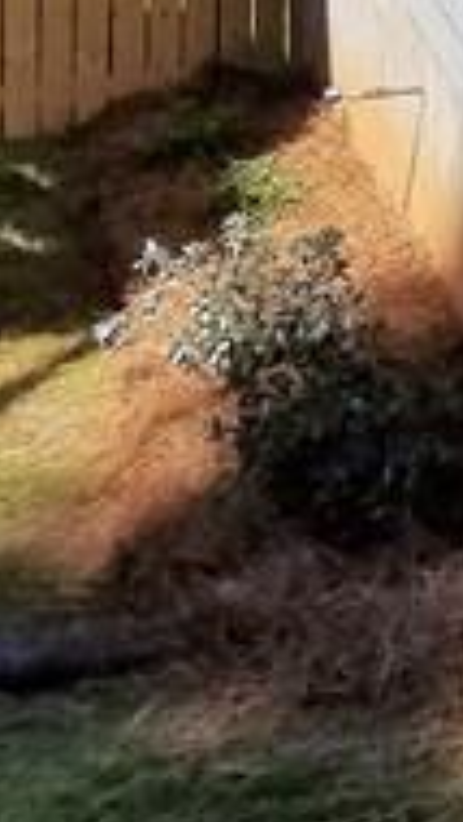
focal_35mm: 153
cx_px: 1934
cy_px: -813
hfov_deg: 6.3
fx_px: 3336
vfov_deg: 12.4
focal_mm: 4.2
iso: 50
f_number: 1.7
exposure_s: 1/2536
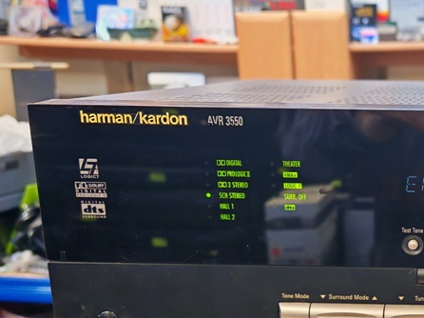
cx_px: 475
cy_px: 247
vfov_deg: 23.3
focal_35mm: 62
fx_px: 759
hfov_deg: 28.2
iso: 320
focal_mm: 6.67
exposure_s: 1/20
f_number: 1.9
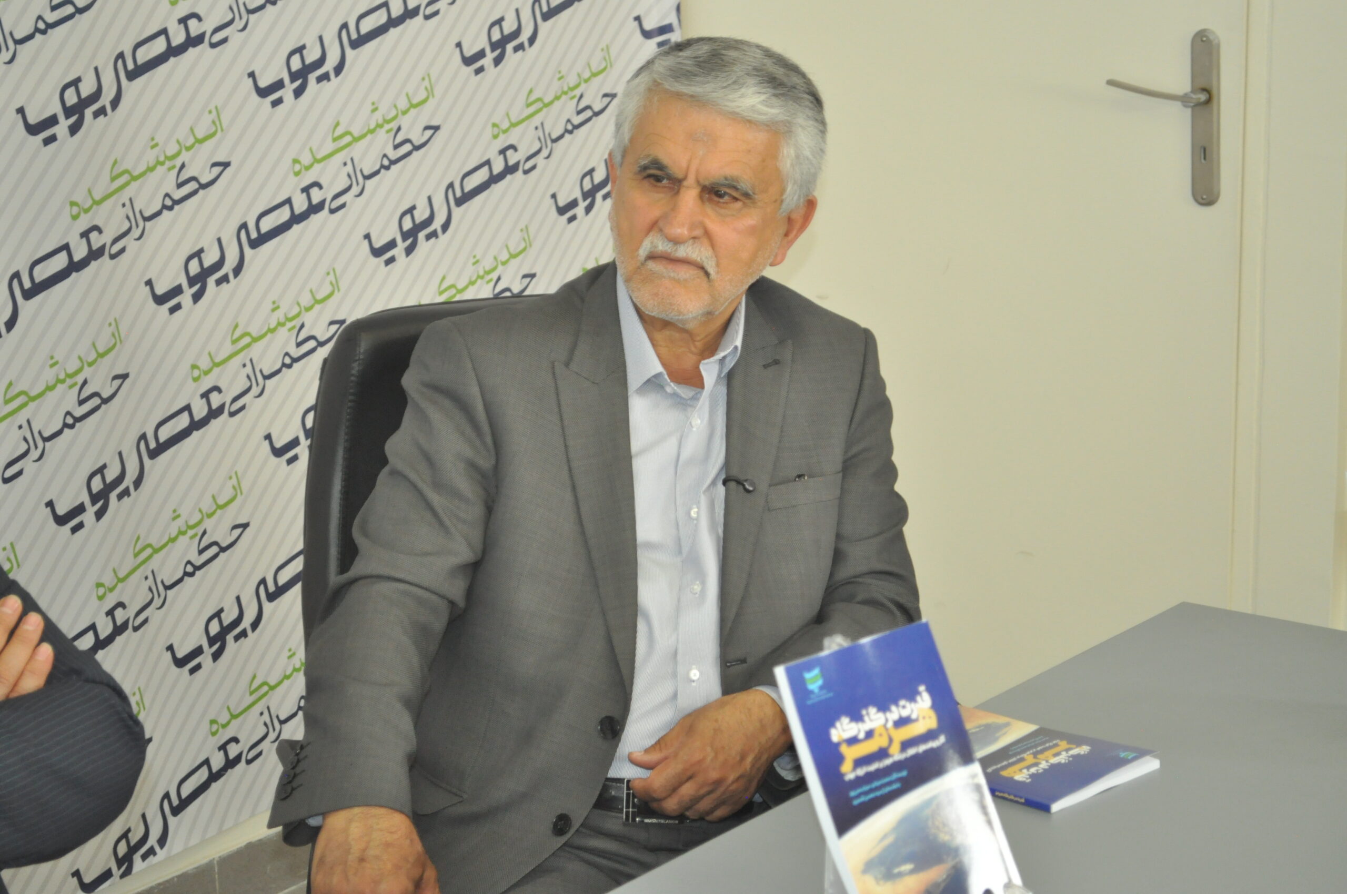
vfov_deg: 16.5
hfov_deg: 24.6
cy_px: 447
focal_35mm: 82
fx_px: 3083
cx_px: 674
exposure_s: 1/60
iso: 1250
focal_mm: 55
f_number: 5.6
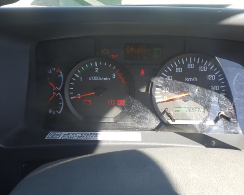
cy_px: 97
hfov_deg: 58.8
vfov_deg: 48.5
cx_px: 128
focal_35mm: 30
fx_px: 217
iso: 125
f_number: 4.2
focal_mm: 5
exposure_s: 1/125
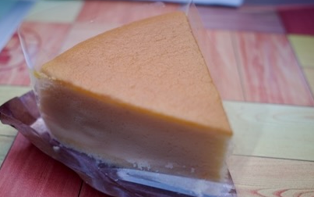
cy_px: 116
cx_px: 136
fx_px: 291
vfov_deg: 37.2
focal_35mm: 34
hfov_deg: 56.5
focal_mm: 18.3
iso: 100
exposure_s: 1/30
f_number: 2.8
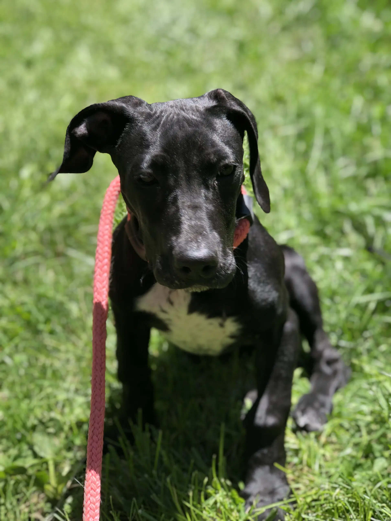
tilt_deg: -26.7
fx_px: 858
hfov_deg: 25.7
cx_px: 196
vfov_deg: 33.8
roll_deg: +3.8
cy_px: 260
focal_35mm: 57
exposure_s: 1/168
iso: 20
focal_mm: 6.6
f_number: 2.8
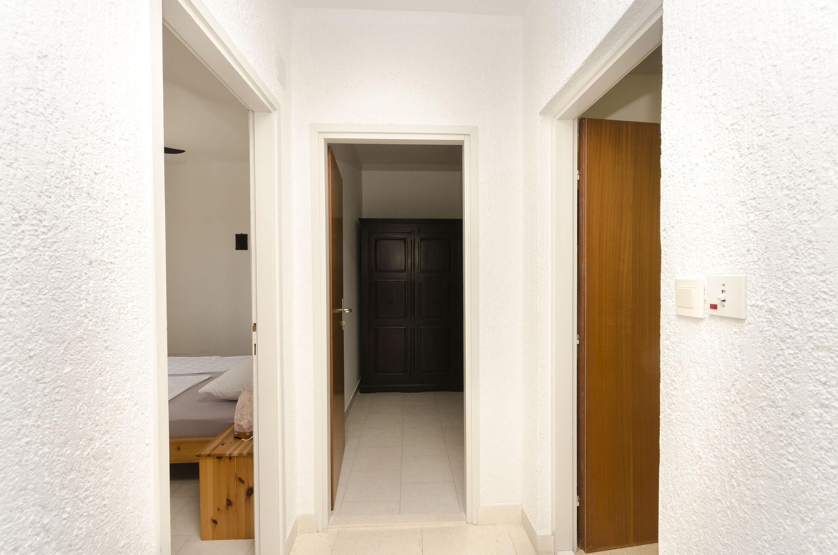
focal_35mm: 15
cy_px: 278
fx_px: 348
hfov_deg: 100.5
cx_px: 419
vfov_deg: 77.1
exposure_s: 1/200
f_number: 9
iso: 100
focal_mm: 10
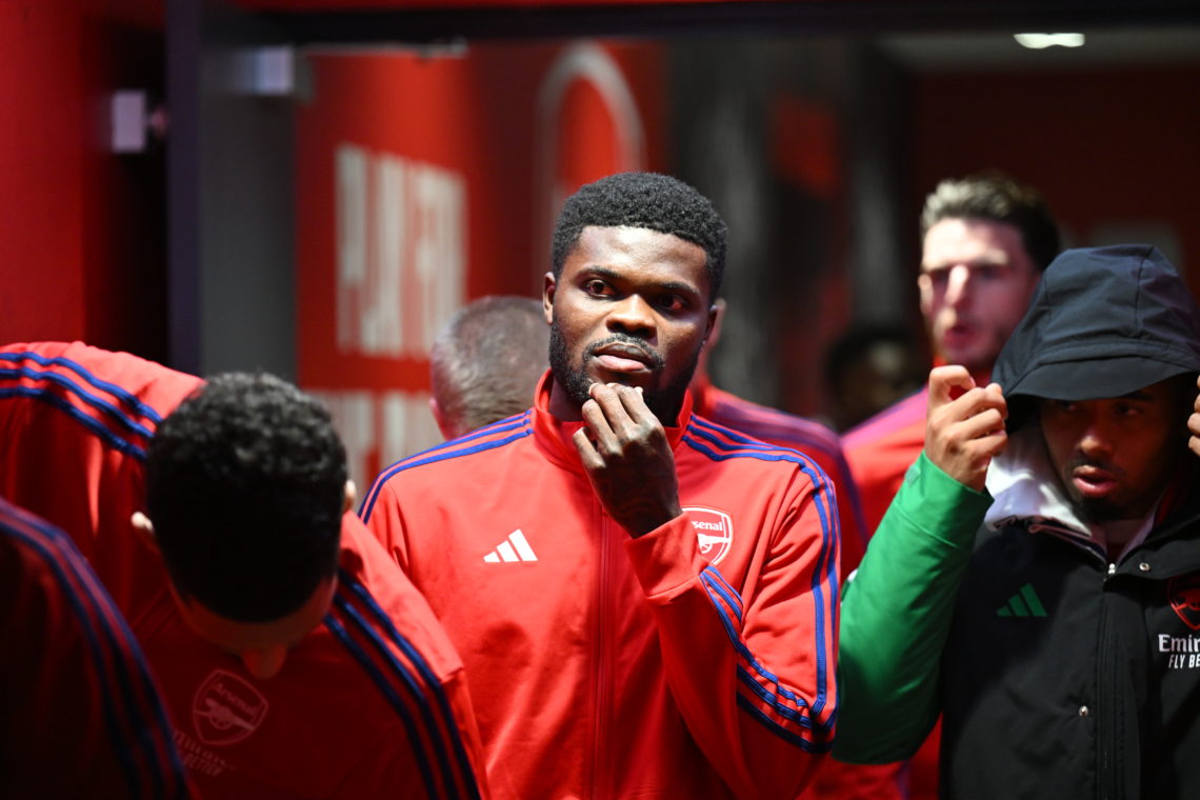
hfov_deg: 13.7
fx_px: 5000
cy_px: 400
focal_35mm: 150
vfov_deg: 9.1
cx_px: 600
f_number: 3.2
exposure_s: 1/400
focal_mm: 150
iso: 3200
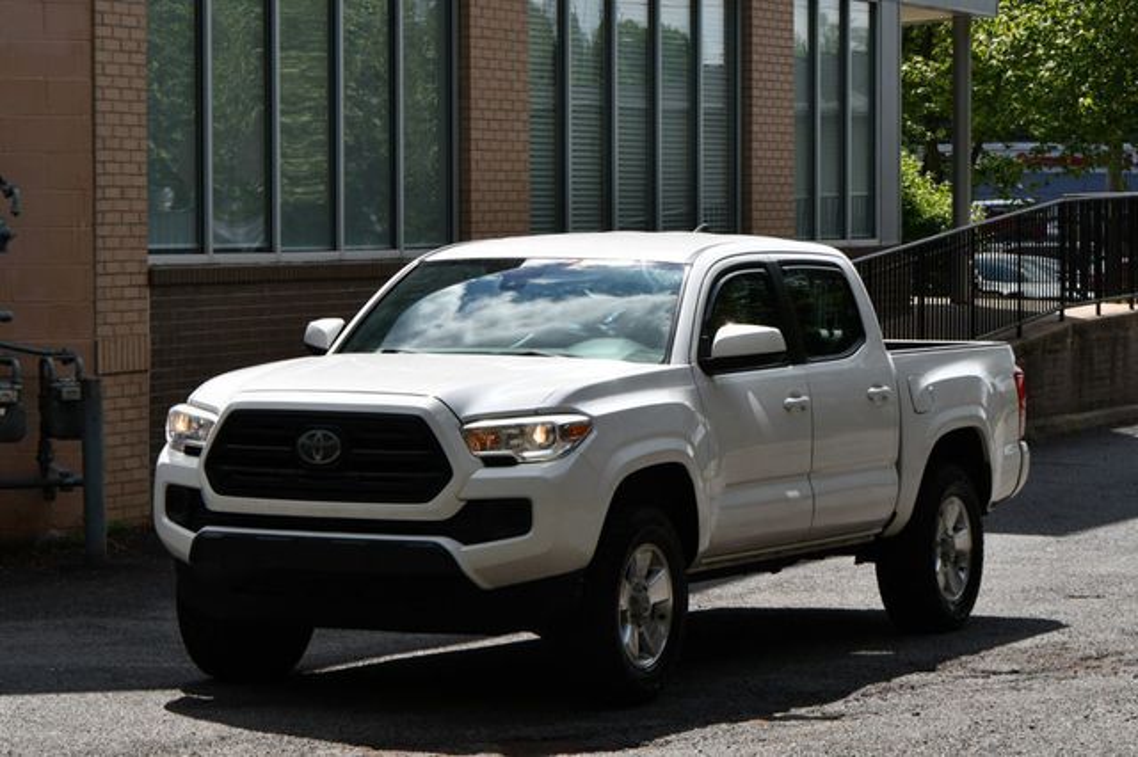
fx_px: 3886
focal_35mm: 123
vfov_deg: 11.1
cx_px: 569
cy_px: 378
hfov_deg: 16.7
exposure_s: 1/320
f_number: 9
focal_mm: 82
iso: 100
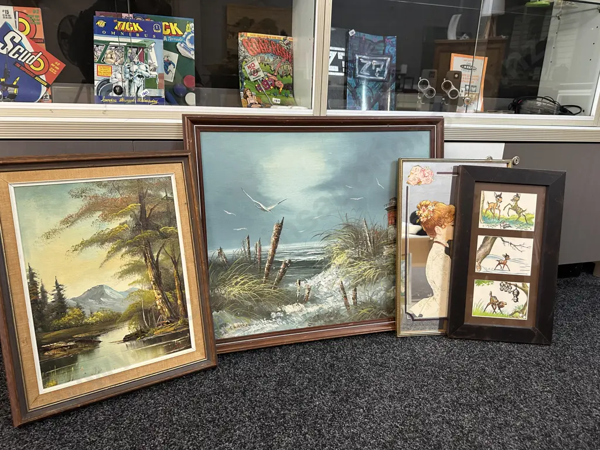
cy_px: 225
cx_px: 300
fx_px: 416
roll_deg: -1.5
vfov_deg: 56.8
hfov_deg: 71.6
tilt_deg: -15.9
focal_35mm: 24
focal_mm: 6.86
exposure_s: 1/50
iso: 200
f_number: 1.78
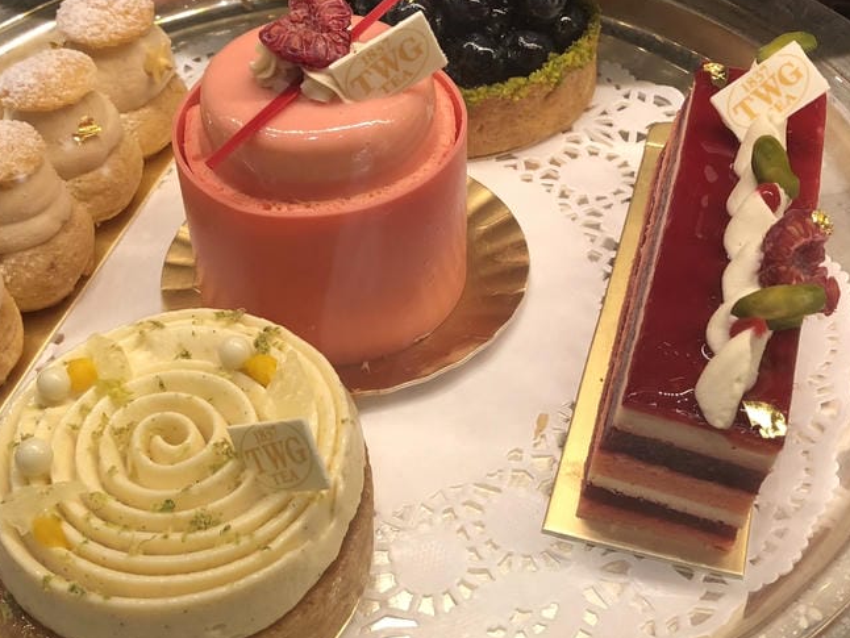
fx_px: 1277
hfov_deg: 36.6
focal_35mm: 52
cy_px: 312
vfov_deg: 28.1
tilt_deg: -44.9
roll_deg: +4.8
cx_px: 329
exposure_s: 1/20
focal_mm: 3.99
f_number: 1.8
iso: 40
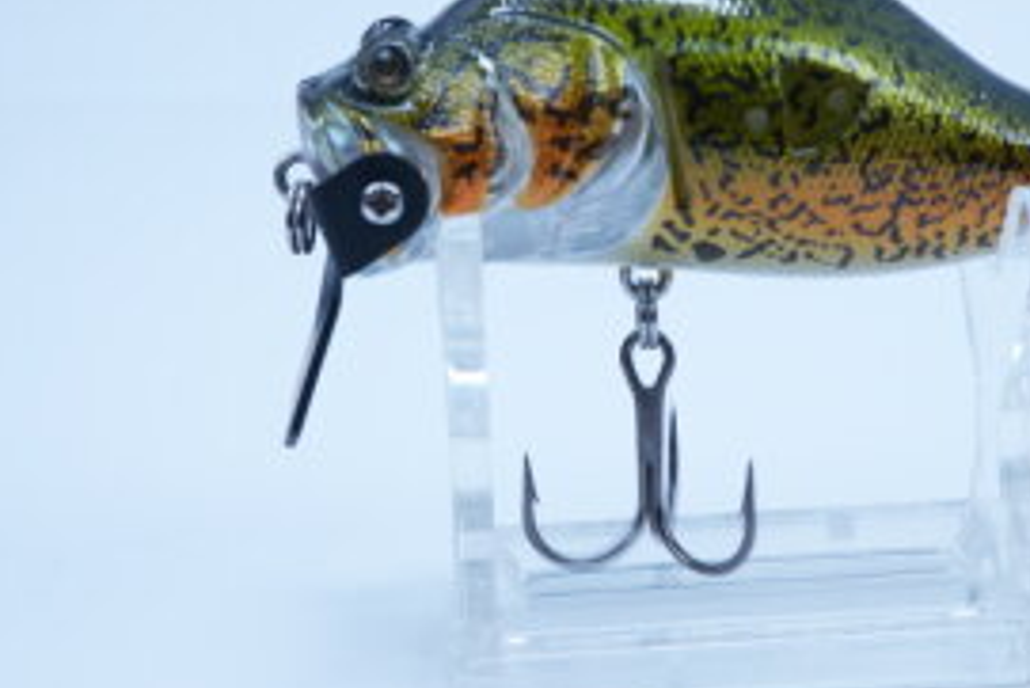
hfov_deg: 27.5
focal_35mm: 73
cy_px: 194
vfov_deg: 18.6
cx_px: 677
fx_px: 2090
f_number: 13
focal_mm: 33
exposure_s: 1/8
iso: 100
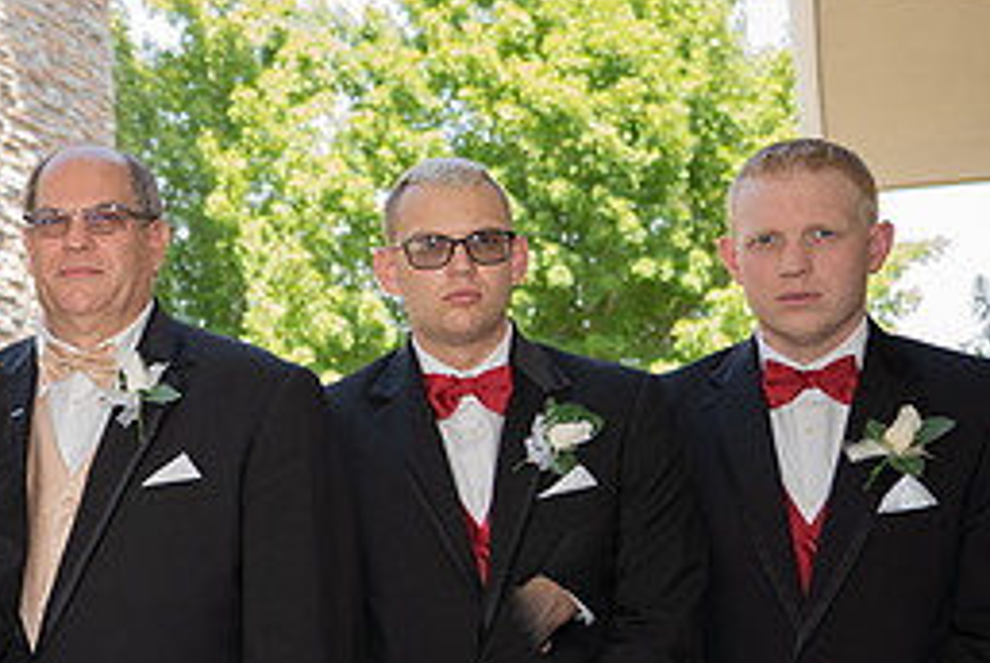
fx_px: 1734
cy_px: 388
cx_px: -216
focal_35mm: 63
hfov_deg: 27.7
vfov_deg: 21.6
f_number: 2.8
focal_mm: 24
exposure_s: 1/200
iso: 160
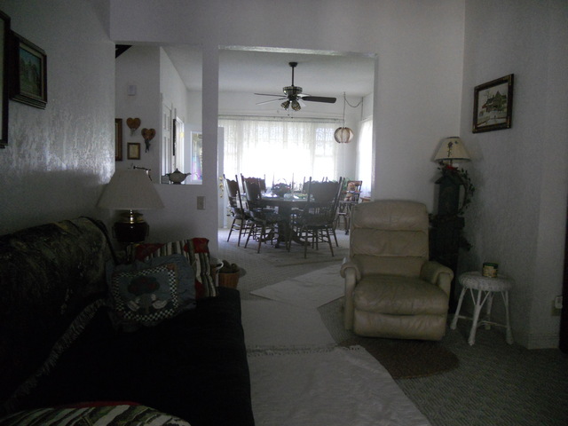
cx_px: 284
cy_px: 213
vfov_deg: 51.4
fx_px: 443
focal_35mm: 27
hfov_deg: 65.3
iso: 400
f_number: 3.2
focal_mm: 4.9
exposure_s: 1/30
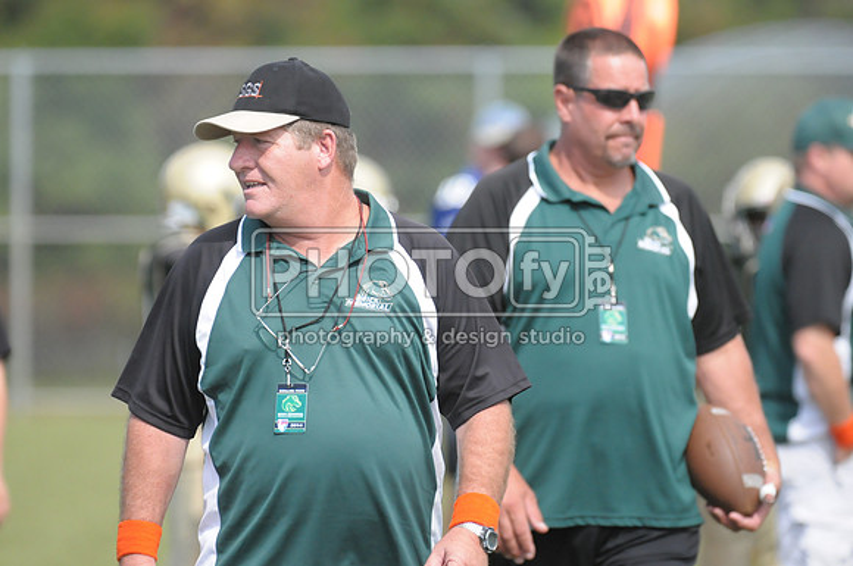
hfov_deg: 4.7
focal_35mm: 435
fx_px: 10293
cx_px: 426
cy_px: 283
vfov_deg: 3.2
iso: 1600
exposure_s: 1/5000
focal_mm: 290
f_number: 4
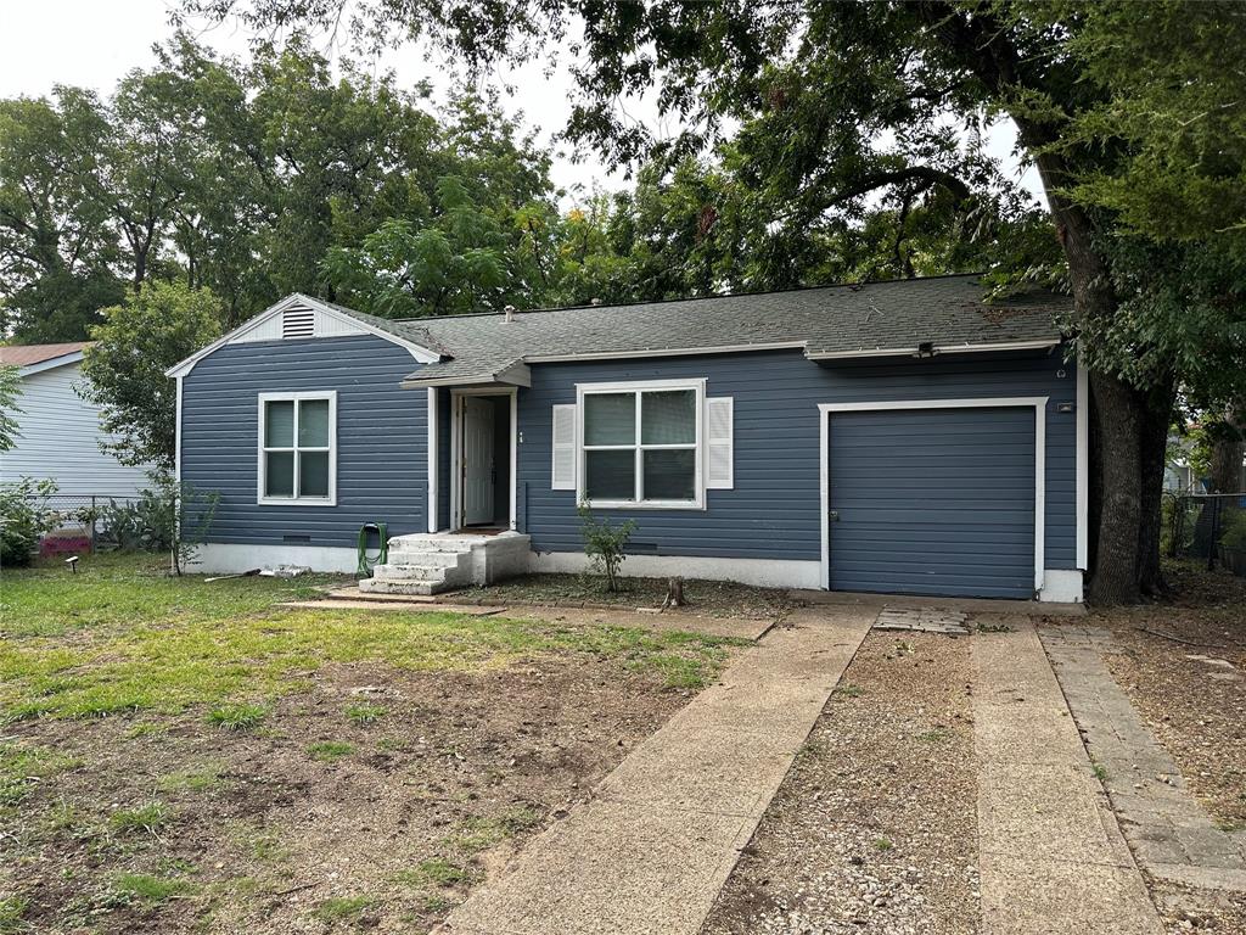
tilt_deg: +1.0
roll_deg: -0.7
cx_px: 623
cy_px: 468
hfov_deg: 71.6
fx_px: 864
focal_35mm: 24
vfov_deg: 56.8
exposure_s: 1/1029
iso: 80
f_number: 1.78
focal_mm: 6.86
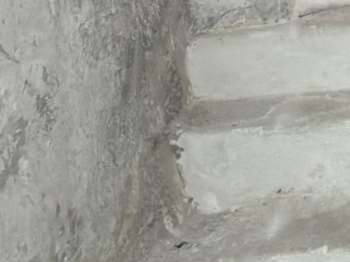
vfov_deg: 21.8
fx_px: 637
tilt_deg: -7.3
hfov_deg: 22.8
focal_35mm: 63
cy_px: -40
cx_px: 569
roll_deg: -0.5
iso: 250
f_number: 2.2
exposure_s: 1/30
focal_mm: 2.22
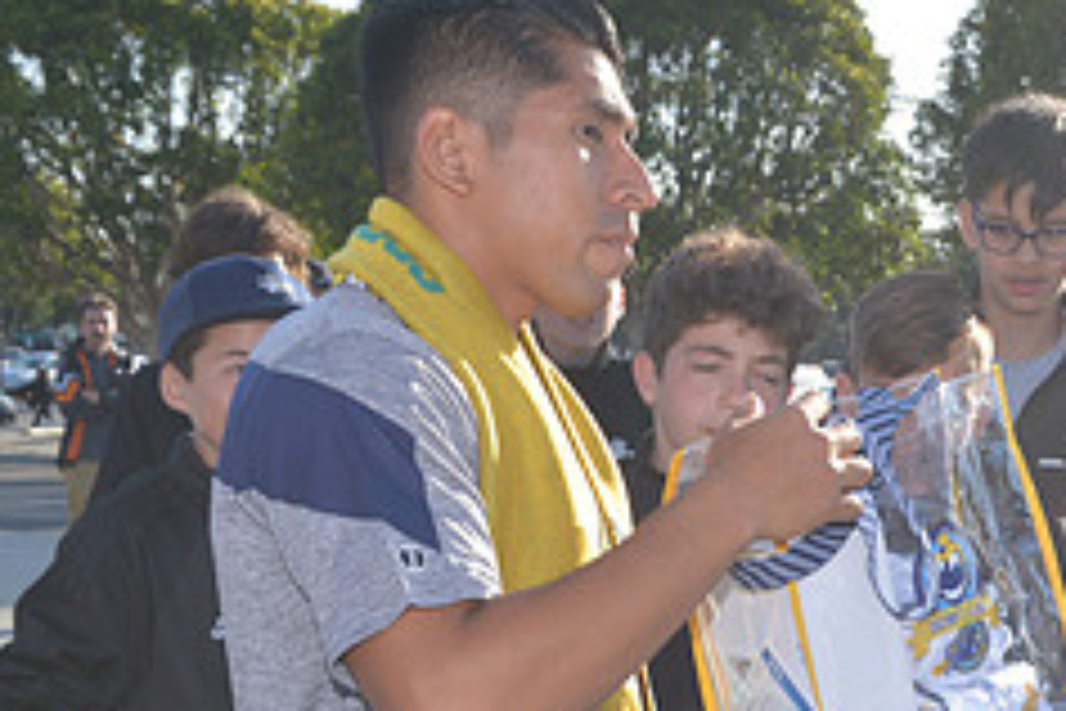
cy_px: 569
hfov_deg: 22.4
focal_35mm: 88
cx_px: 1030
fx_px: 2606
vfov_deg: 15.4
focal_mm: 36
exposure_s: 1/250
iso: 400
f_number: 11
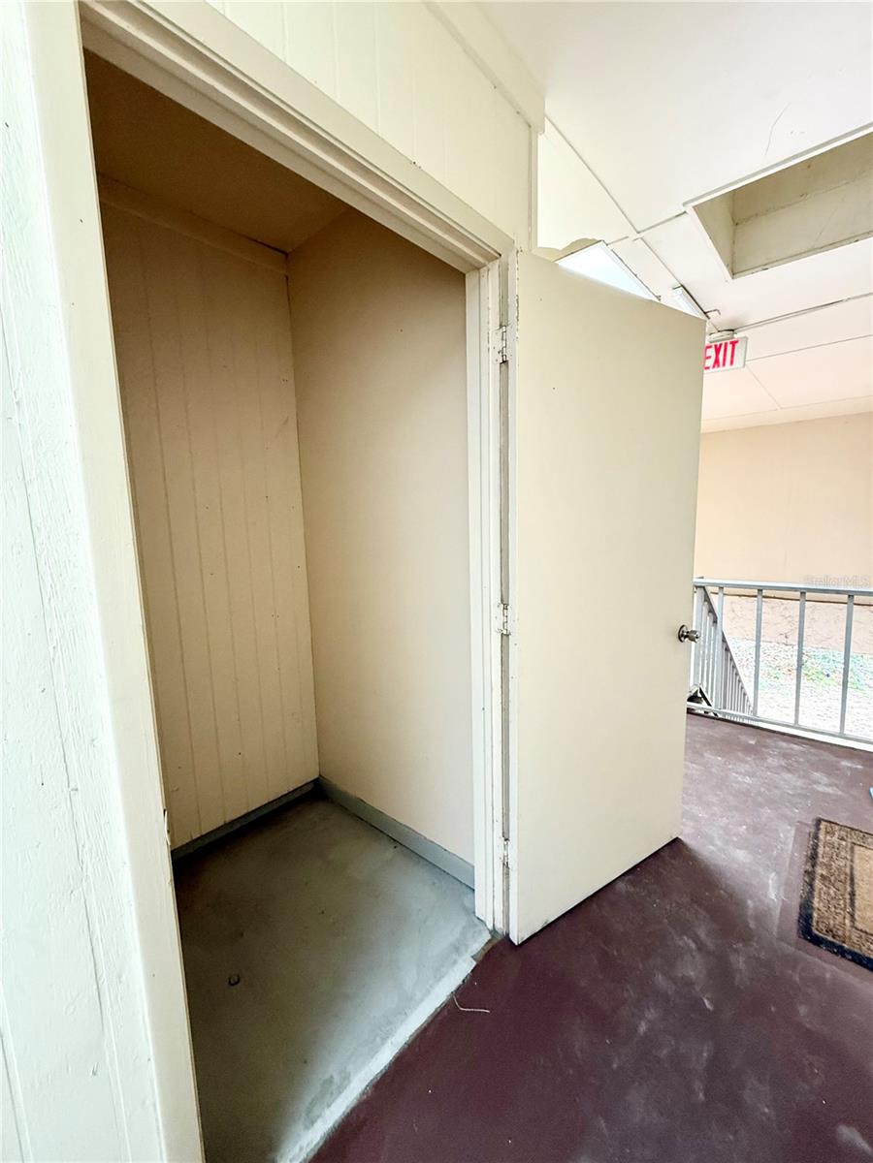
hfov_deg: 85.7
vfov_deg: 102.1
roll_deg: +1.4
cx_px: 436
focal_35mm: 14
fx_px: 471
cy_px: 582
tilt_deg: -6.8
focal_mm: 2.22
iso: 400
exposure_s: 1/60
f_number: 2.2
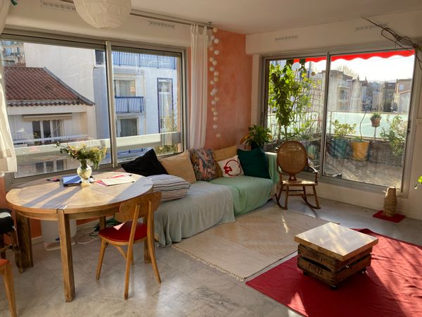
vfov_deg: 49.7
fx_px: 341
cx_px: 211
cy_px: 158
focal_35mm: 28
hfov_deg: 63.4
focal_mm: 3.99
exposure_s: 1/350
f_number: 1.8
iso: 20
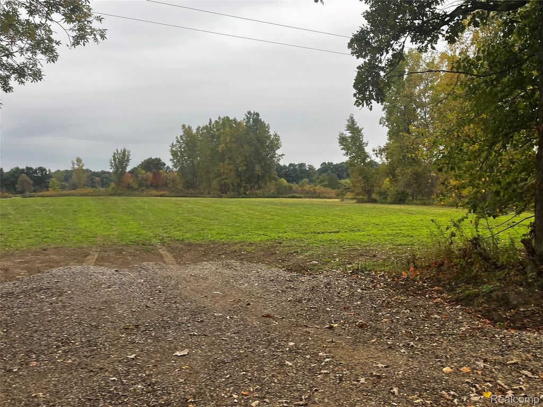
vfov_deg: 53.1
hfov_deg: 67.3
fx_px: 408
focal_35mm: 26
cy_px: 204
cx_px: 272
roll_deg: +0.6
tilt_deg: -4.2
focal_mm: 5.1
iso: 64
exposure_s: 1/122
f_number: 1.6
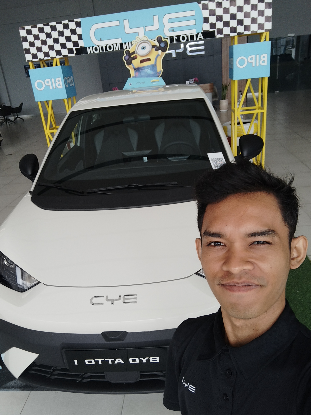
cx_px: 156
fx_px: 240
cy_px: 208
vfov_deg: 81.7
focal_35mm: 20
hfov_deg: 66.0
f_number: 2.45
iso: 50
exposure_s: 1/659
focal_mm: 3.49
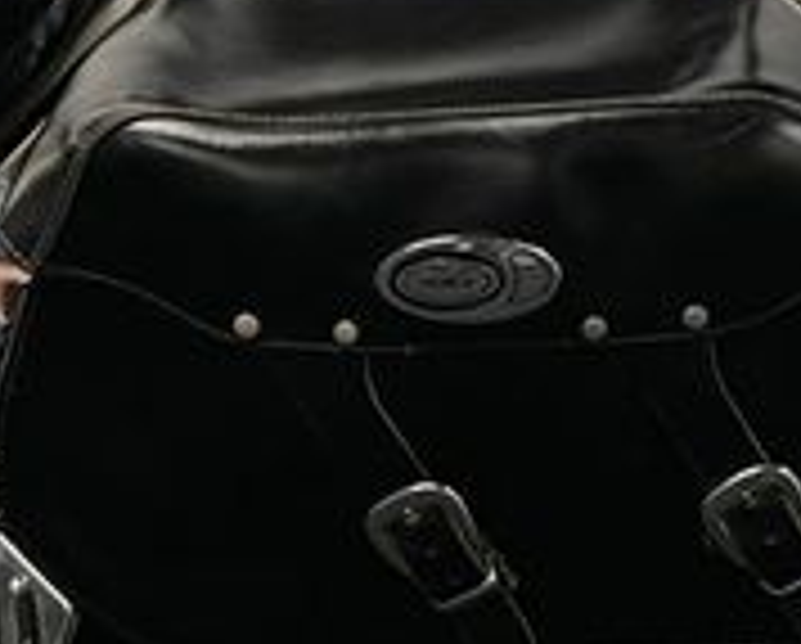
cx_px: 549
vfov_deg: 16.7
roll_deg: -0.2
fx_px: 2161
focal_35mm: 91
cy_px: 77
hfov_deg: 20.9
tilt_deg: -6.0
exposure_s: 1/50
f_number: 1.6
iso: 80
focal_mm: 5.1
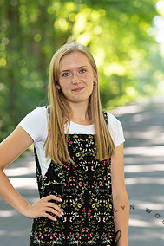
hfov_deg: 7.2
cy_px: 113
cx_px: 78
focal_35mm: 190
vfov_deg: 10.8
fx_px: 1300
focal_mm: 120
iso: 640
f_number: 3.5
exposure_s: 1/200
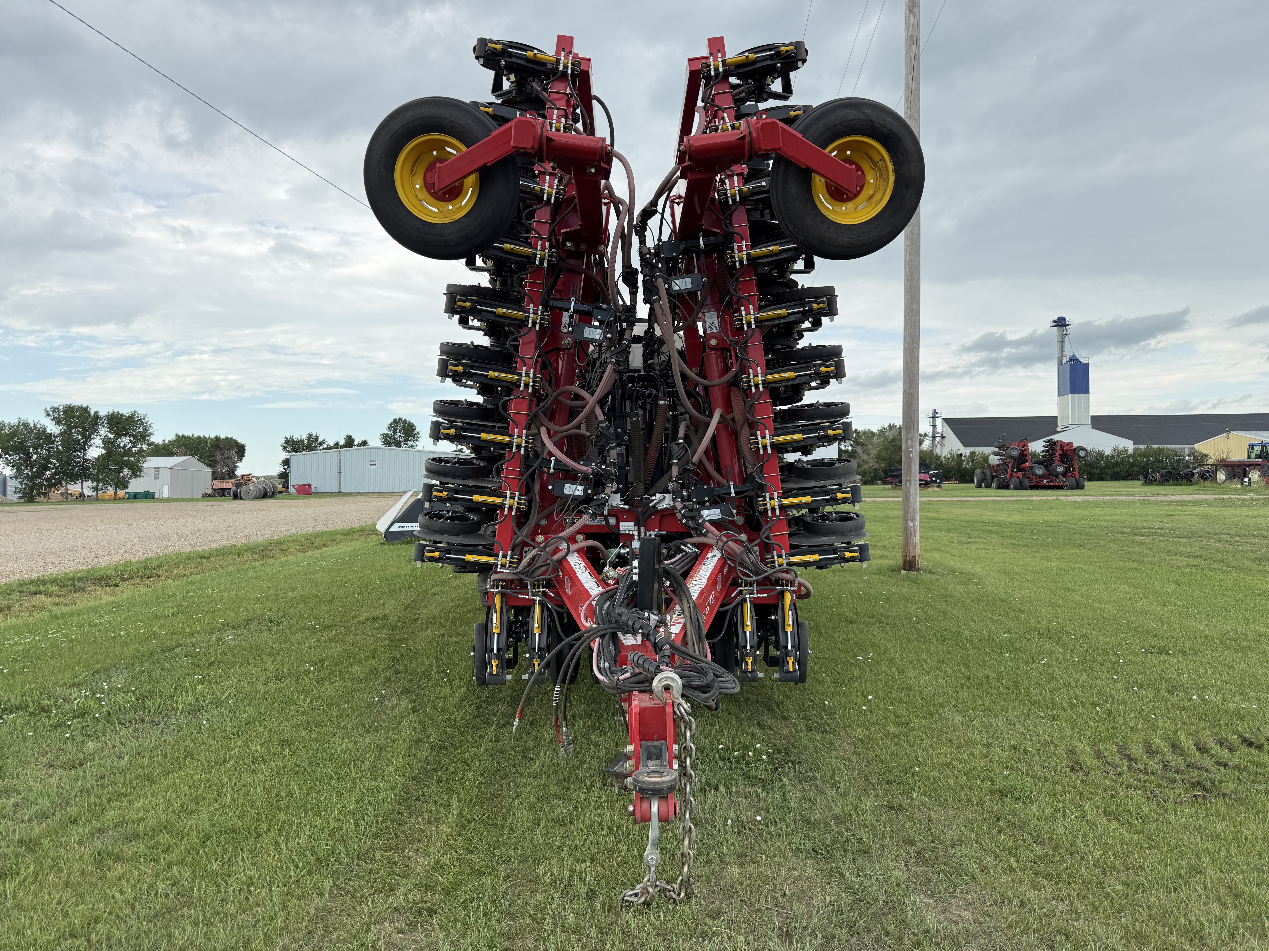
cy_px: 476
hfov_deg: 71.6
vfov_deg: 56.8
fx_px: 880
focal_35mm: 24
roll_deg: +0.0
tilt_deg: +4.7
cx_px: 634
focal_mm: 6.76
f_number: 1.78
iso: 80
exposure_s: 1/2053
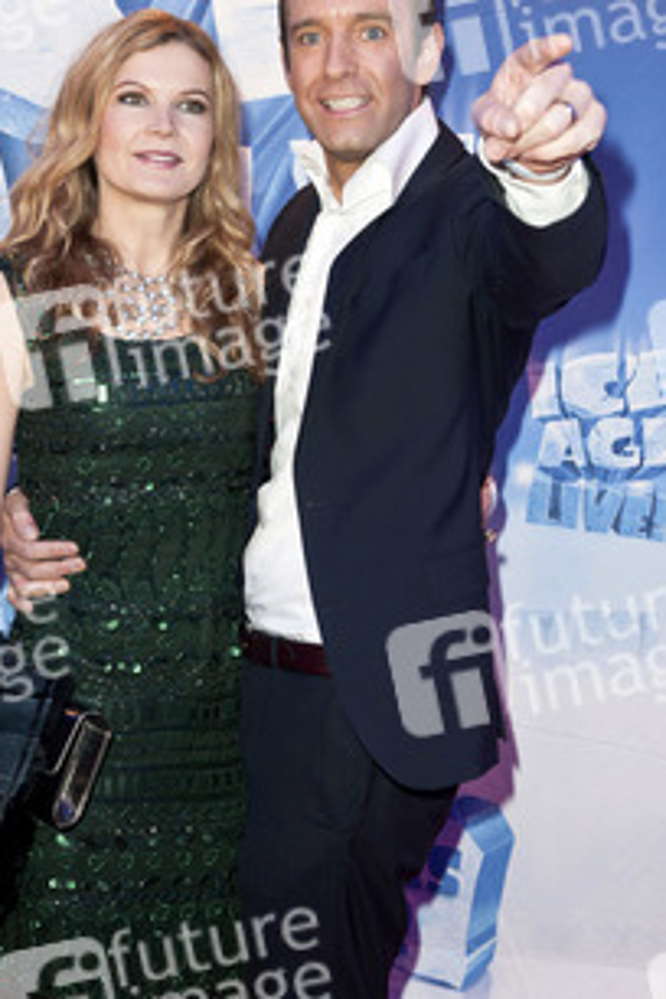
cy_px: 496
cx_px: 260
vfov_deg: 28.1
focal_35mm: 72
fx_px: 1998
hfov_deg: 18.9
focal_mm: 55
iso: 800
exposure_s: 1/200
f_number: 5.6
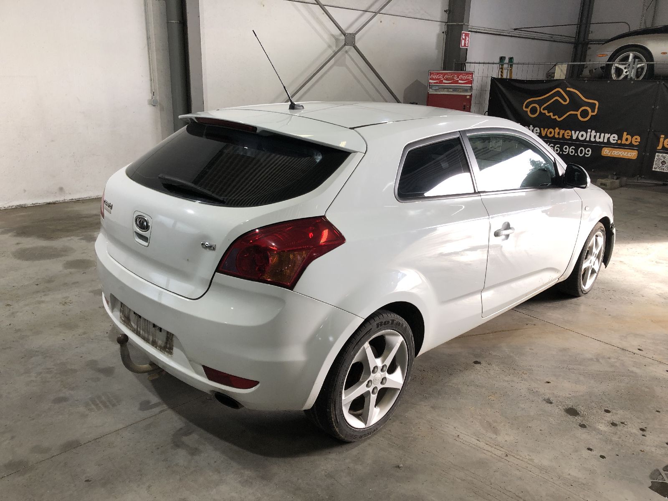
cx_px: 334
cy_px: 250
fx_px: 540
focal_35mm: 28
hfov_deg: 63.4
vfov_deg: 49.7
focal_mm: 3.99
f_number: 1.8
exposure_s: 1/100
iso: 32
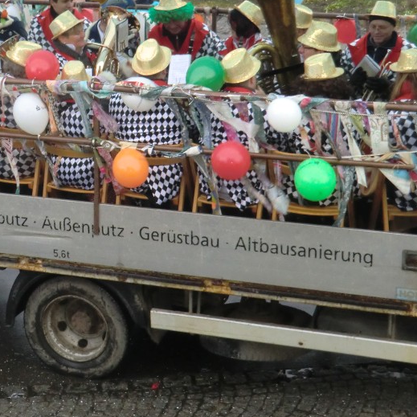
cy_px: 137
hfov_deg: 18.0
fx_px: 1308
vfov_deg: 18.1
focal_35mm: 96
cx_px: 98
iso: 400
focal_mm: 9.8
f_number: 4.2
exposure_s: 1/60
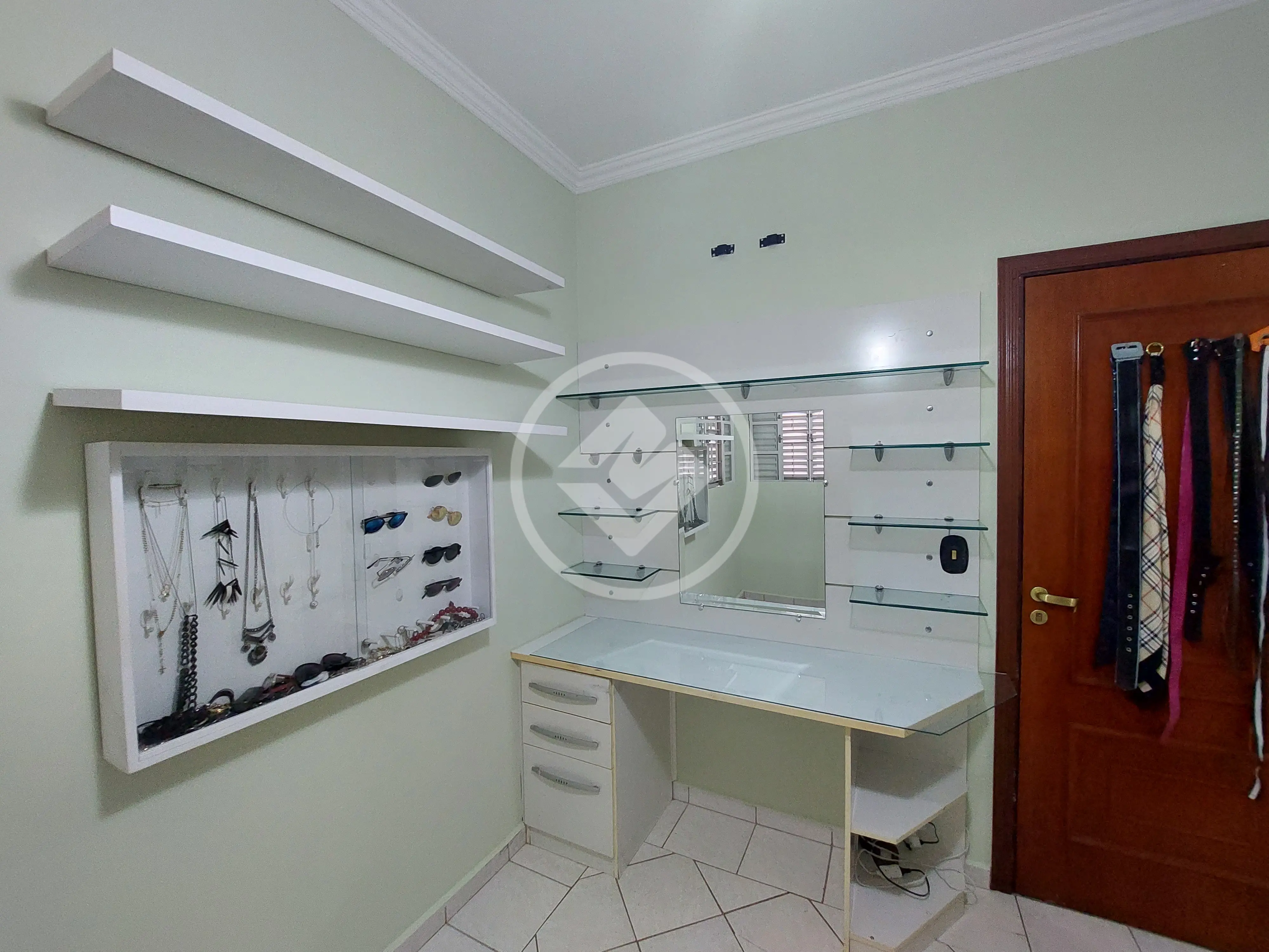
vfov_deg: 89.9
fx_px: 477
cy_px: 476
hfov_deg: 106.2
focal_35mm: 13
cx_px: 634
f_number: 2.2
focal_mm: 1.74
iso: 320
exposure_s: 1/40
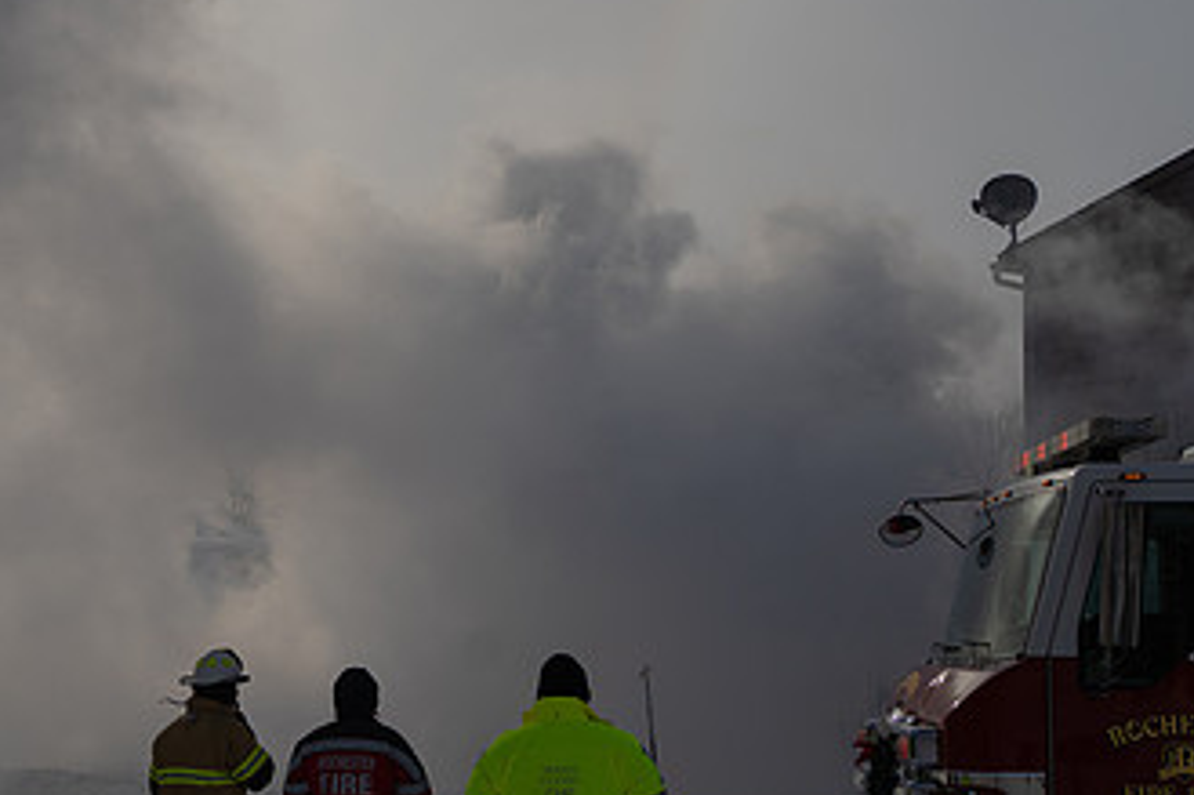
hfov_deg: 28.8
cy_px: 541
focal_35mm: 69
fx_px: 2287
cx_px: 291
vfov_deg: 19.6
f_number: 5
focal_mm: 35
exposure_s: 1/4000
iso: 125
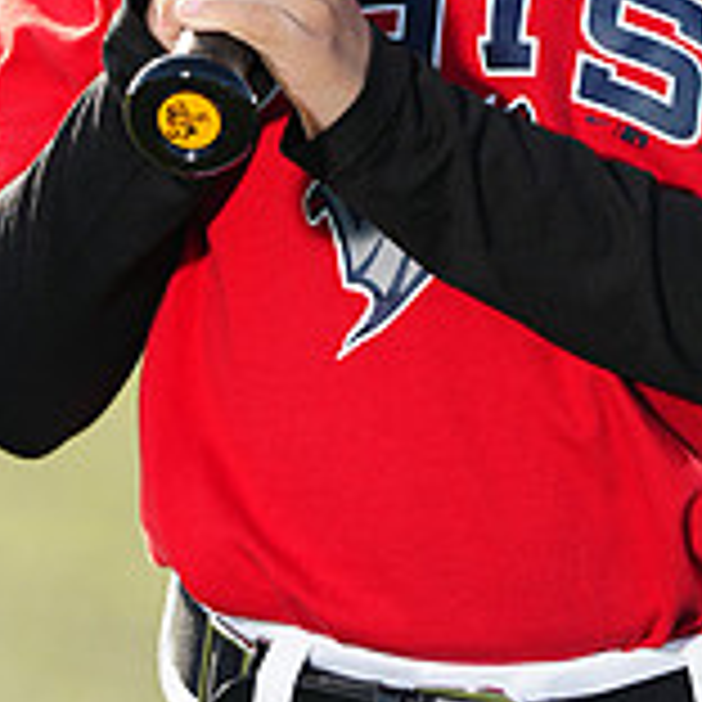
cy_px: -274
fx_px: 11770
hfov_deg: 3.4
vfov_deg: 3.4
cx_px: 565
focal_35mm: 513
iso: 100
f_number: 5
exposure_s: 1/250
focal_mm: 162
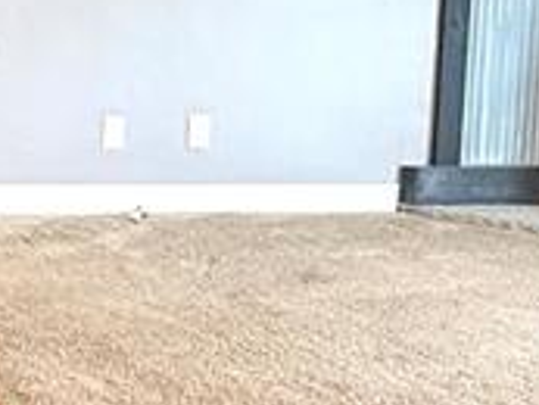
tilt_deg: -5.3
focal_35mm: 83
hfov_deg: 18.6
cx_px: -414
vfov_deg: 17.5
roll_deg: +0.6
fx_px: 1293
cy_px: 31
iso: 200
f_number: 2.2
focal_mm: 2.22
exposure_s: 1/60
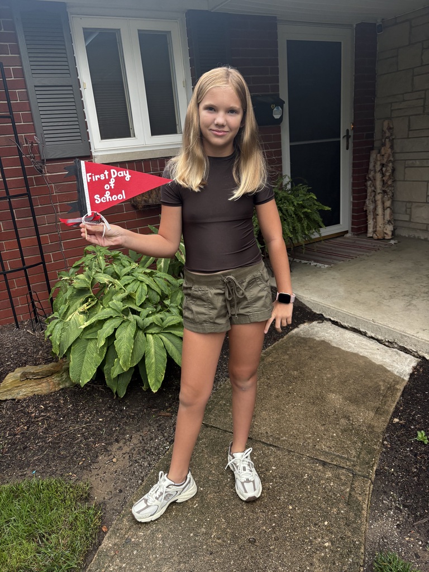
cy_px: 286
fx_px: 430
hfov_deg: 53.1
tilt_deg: -17.4
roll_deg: +5.5
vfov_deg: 67.3
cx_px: 214
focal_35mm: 26
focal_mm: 5.96
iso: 160
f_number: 1.6
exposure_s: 1/60
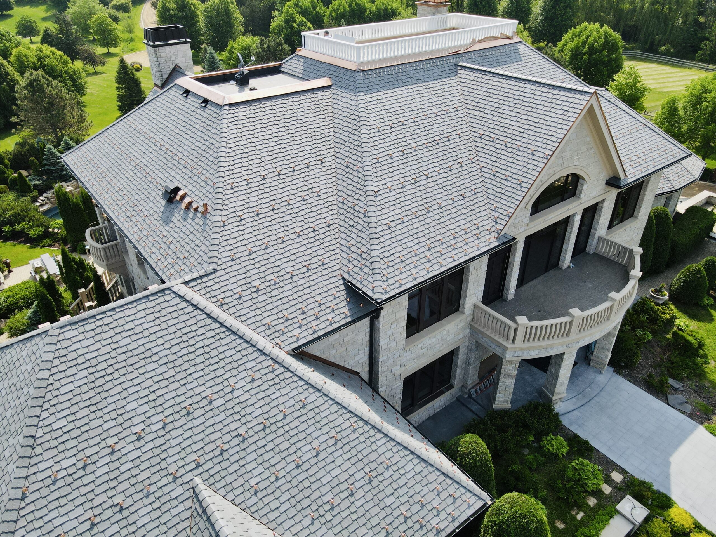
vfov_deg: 56.8
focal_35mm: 24
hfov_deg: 71.6
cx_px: 358
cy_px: 268
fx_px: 496
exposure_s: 1/400
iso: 100
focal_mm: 4.5
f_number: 2.8
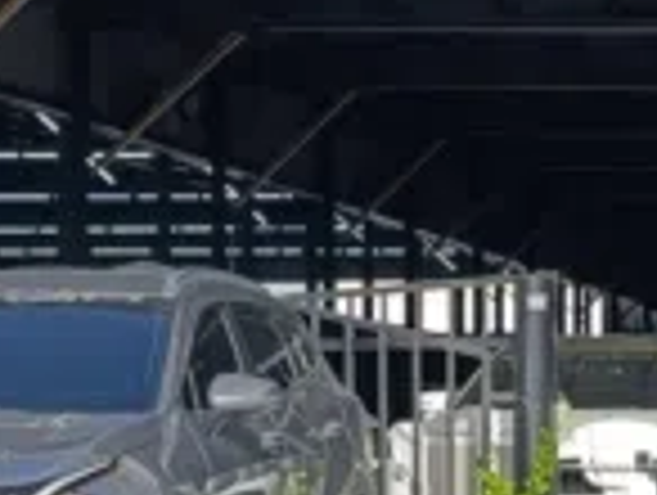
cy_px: 320
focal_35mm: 201
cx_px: 1062
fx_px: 3821
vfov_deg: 7.4
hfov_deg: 9.5
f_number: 1.65
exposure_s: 1/548
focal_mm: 6.11
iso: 53
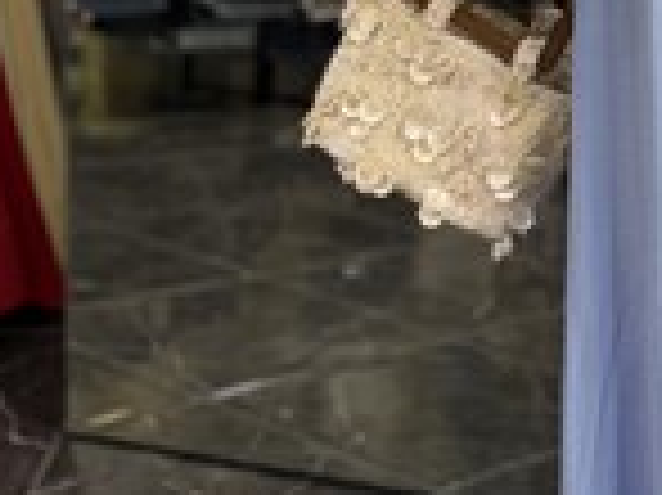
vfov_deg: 16.4
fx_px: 1624
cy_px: -144
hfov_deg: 21.0
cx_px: 847
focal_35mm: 85
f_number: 1.78
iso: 50
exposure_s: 1/100
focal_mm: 6.76
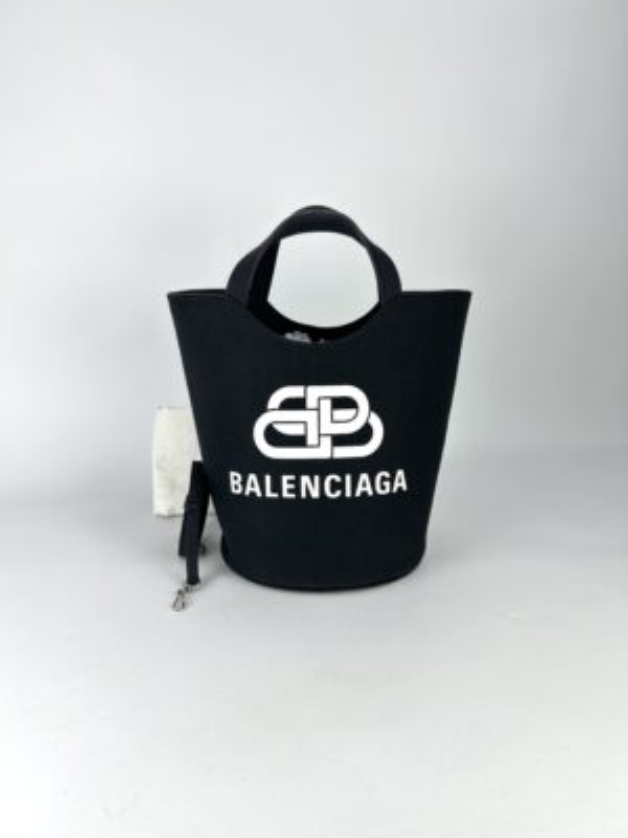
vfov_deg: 67.3
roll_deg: -0.8
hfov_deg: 53.1
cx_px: 314
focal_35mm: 26
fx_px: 629
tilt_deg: -14.4
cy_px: 419
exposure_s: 1/180
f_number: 1.5
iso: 40
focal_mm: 5.7
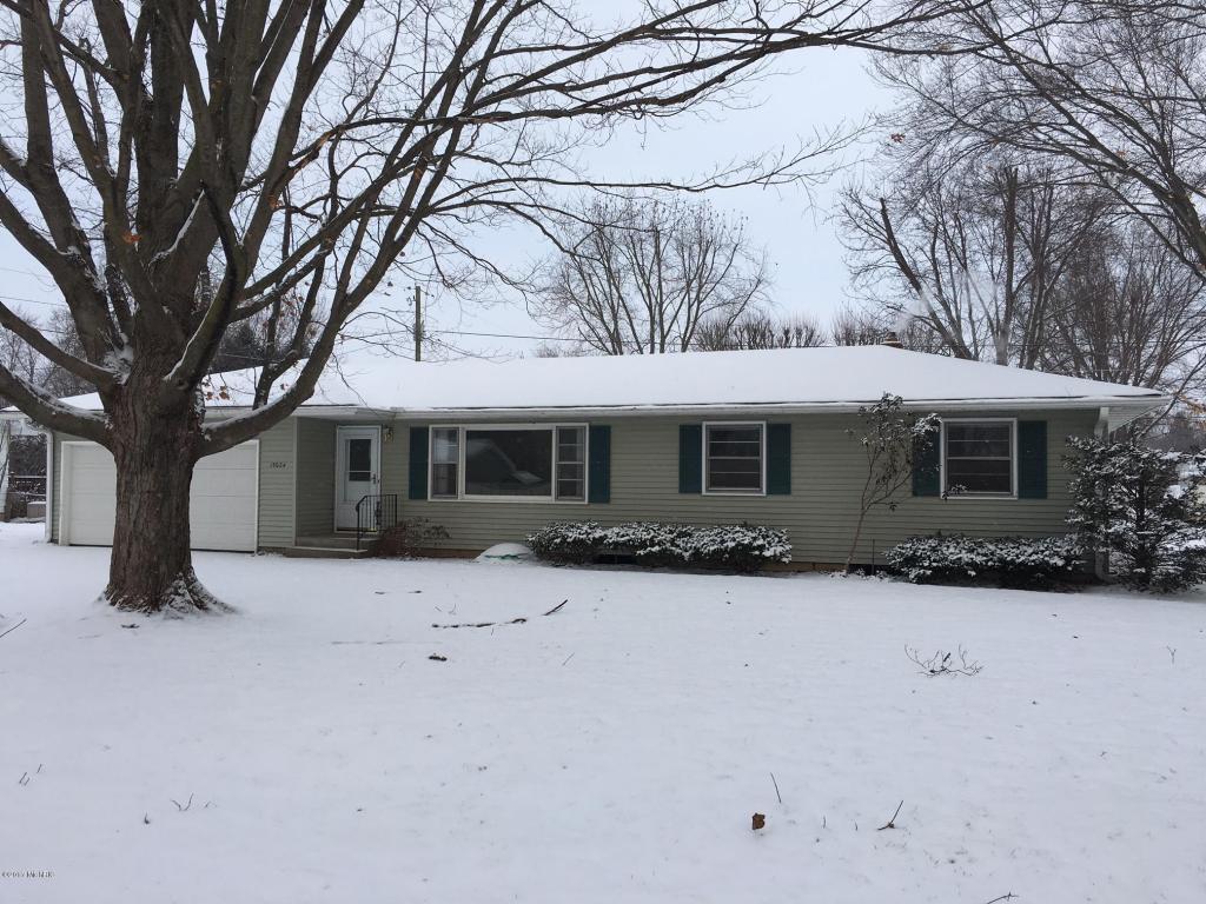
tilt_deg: +1.6
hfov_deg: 61.7
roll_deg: -1.1
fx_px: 1010
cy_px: 452
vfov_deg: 48.2
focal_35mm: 29
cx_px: 603
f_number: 2.2
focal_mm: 4.15
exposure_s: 1/1083
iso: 25
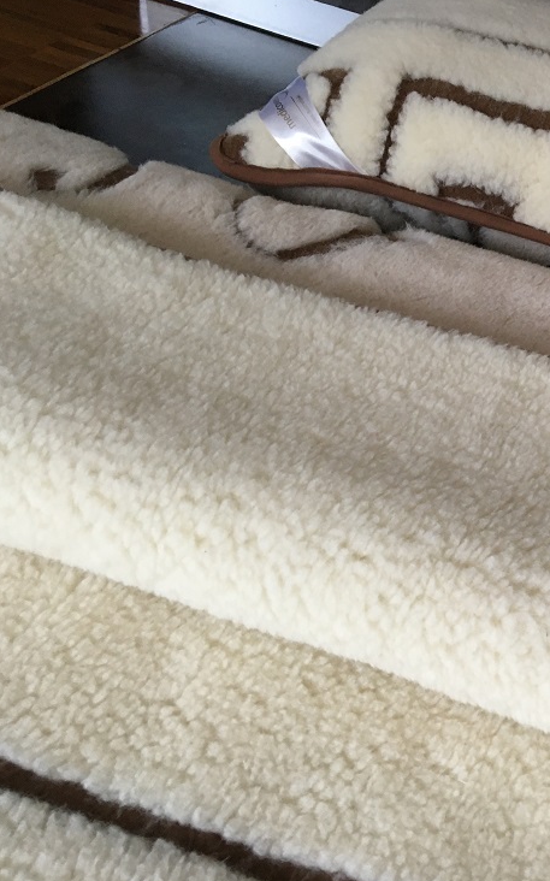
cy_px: 440
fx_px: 1008
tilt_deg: -41.2
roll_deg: -14.6
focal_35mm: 42
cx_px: 595
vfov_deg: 47.2
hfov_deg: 28.0
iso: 125
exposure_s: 1/33
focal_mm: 4.15
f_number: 2.2
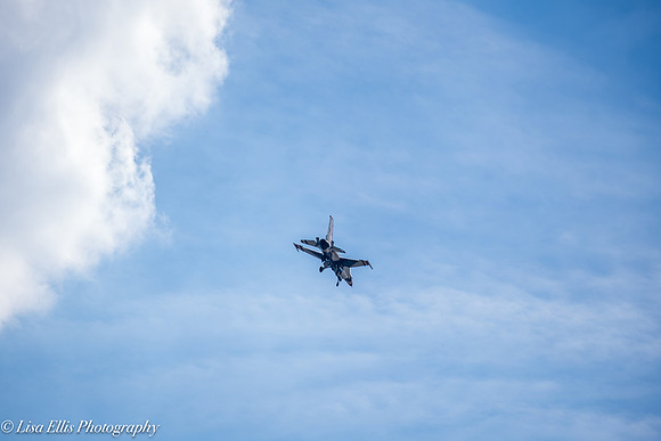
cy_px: 220
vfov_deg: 5.7
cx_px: 330
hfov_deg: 8.6
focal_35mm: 240
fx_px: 4407
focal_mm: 200
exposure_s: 1/1250
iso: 100
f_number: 5
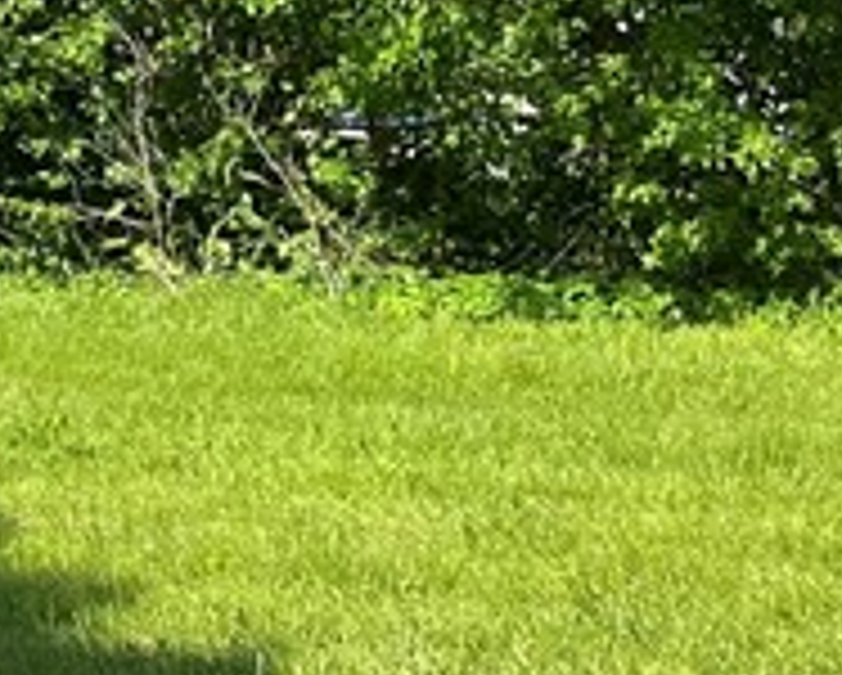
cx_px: -1067
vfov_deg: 12.0
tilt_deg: +2.4
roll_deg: +0.4
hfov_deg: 12.4
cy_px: 14
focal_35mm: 128
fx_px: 3193
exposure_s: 1/2591
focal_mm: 6.86
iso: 80
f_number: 1.78
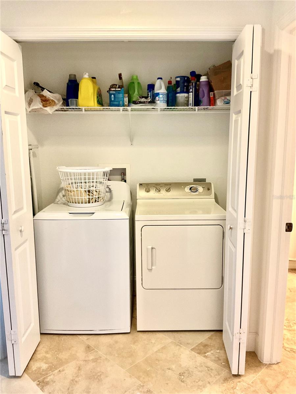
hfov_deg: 48.2
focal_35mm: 29
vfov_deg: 61.7
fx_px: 331
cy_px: 197
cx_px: 148
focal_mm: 3
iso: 160
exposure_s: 1/60
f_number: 1.8
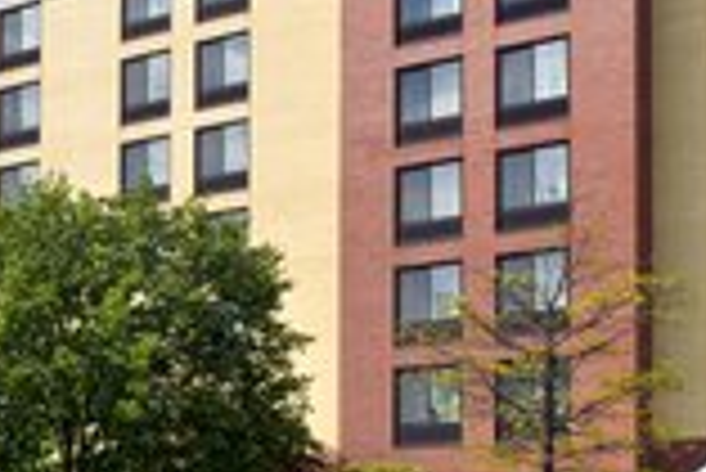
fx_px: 1221
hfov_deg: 30.9
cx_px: 76
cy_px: 139
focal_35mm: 62
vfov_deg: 21.8
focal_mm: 17
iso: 250
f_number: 11
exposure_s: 1/400
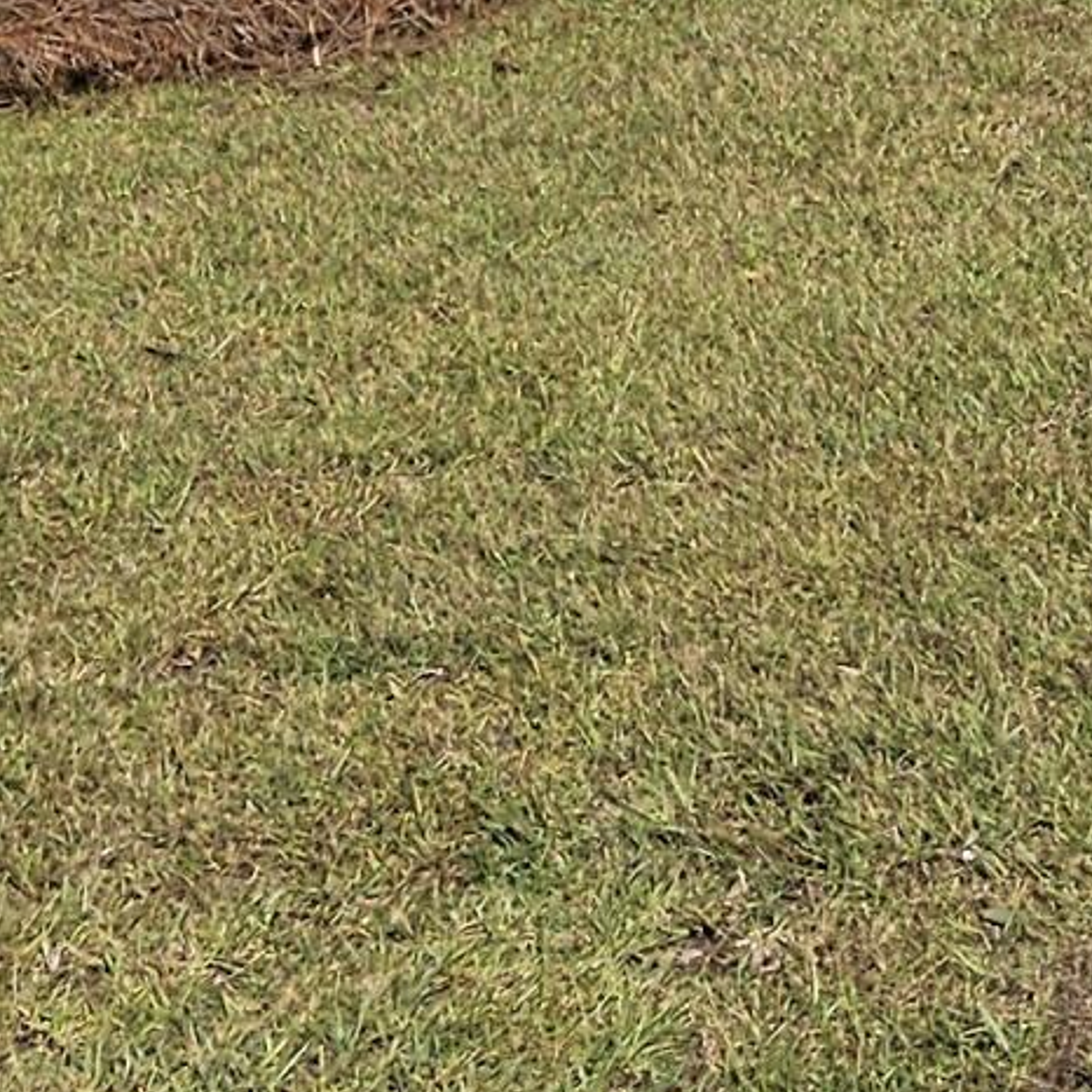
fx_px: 4675
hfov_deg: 11.3
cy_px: -965
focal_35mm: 131
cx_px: 2538
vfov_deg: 12.1
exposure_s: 1/1668
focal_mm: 6.3
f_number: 1.7
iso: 10
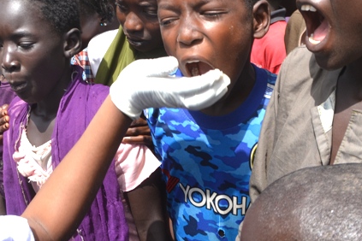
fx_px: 513
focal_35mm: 51
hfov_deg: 38.8
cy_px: 69
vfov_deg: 26.2
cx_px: 151
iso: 100
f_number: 7.1
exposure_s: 1/200
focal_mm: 18
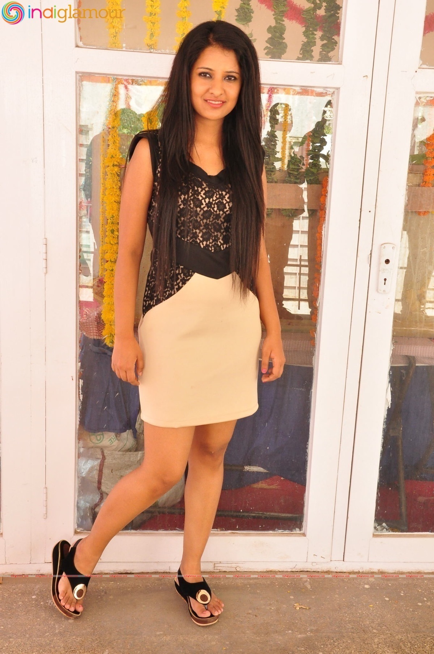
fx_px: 816
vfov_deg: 43.7
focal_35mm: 45
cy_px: 327
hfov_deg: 29.8
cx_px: 217
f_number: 10
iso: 1250
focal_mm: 30
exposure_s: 1/125
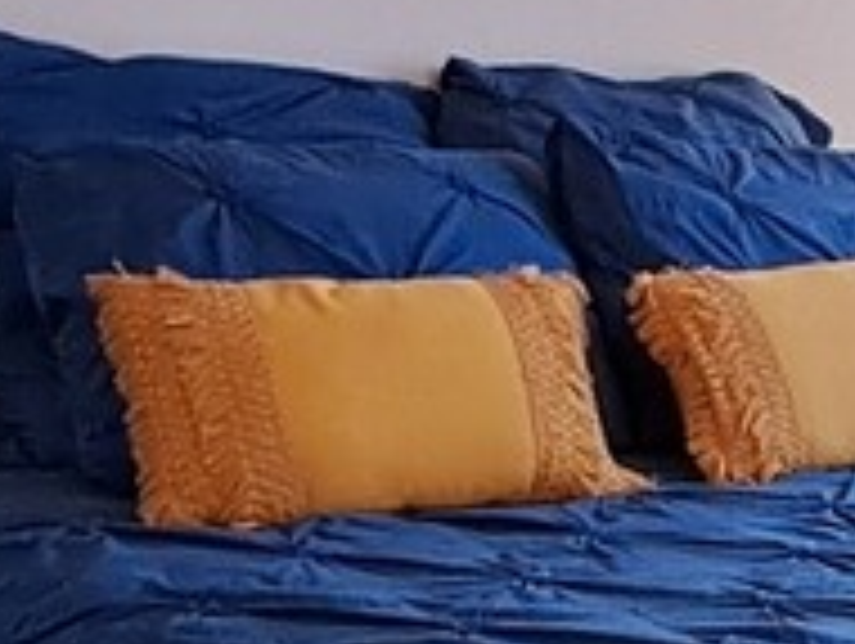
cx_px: 1048
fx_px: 1731
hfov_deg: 24.8
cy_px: 581
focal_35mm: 70
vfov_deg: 20.6
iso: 320
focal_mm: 1.42
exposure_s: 1/25
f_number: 2.2
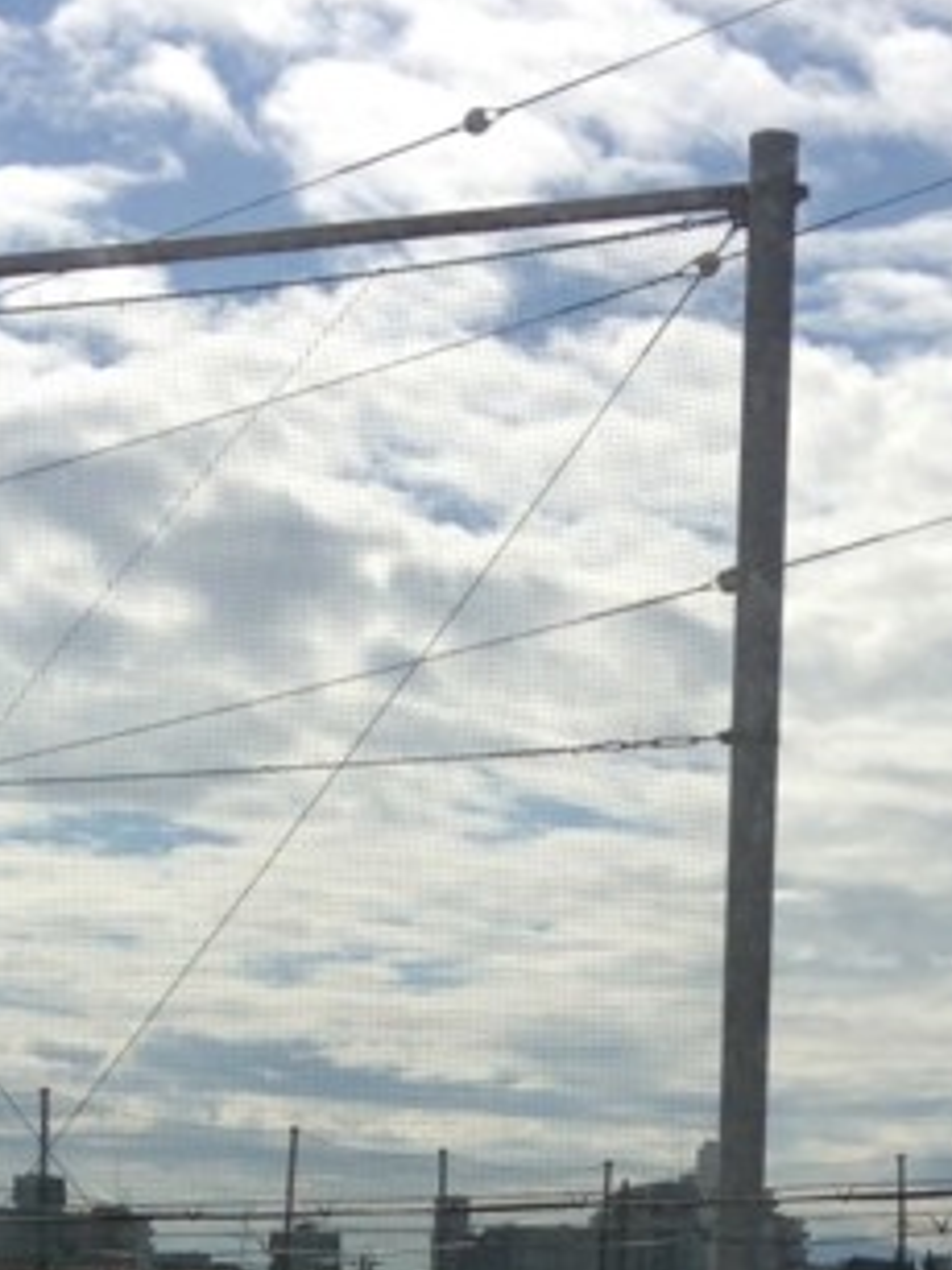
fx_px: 4036
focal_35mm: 110
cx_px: 621
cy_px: 1746
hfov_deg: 13.4
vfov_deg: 16.7
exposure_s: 1/3876
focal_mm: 4.12
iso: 50
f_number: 2.4
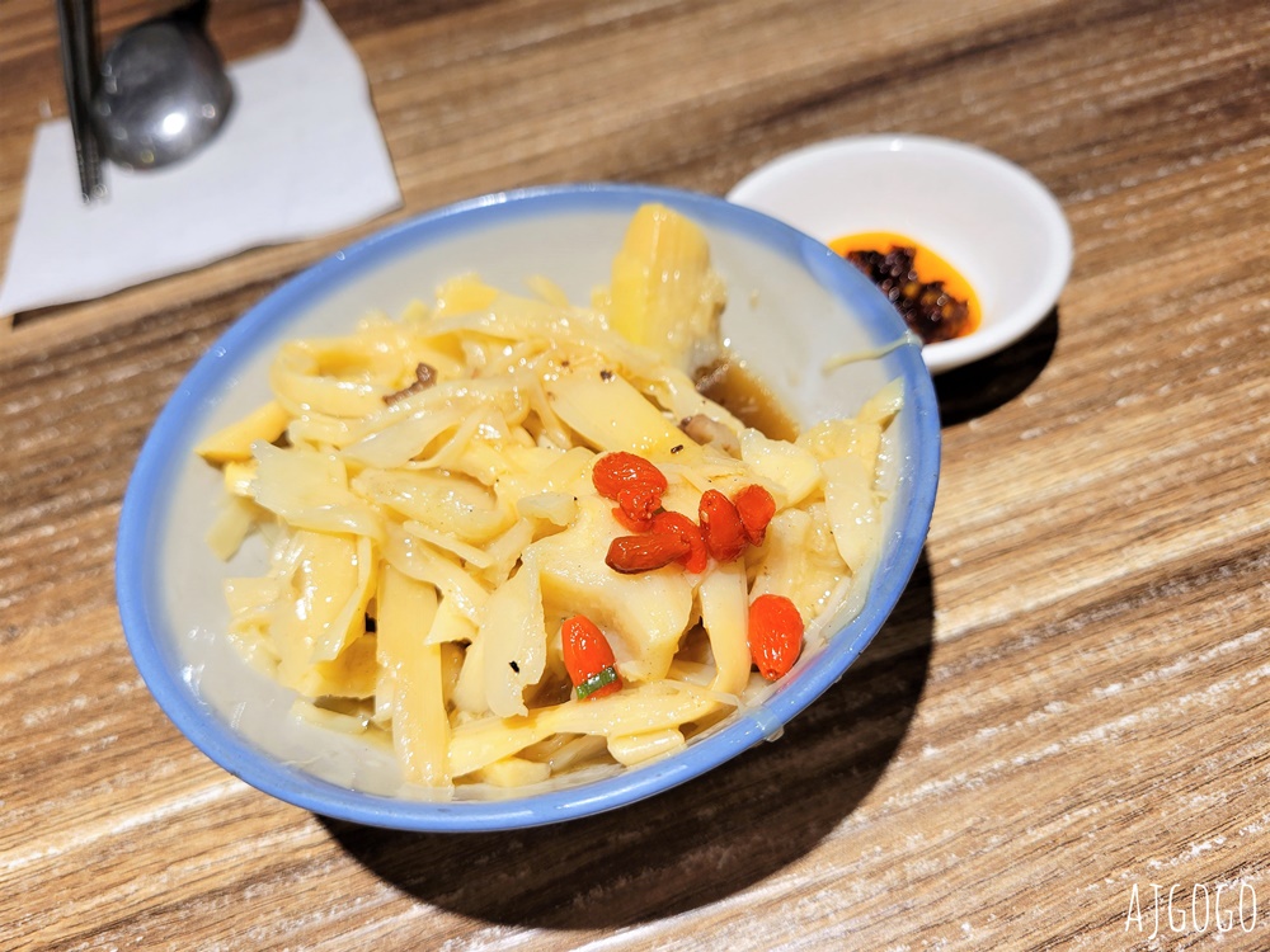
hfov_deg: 67.3
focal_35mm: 26
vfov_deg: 53.1
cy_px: 476
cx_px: 635
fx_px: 954
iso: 100
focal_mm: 5.4
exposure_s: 1/120
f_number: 1.8
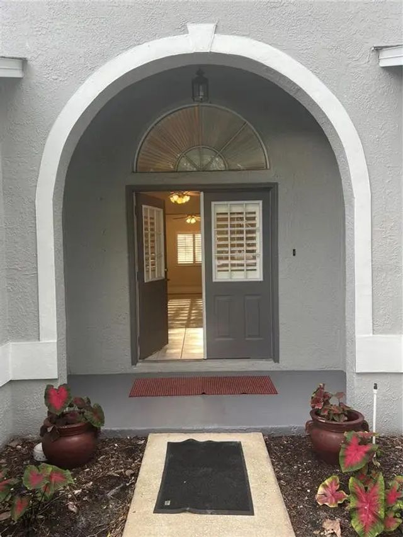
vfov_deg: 67.3
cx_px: 202
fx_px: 403
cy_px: 268
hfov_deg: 53.1
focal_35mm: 26
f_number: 1.5
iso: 32
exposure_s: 1/121
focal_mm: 5.7
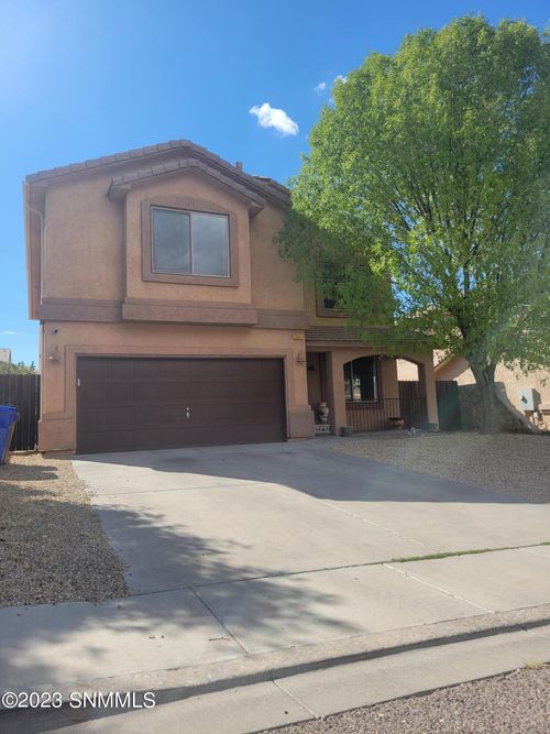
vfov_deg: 67.3
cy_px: 367
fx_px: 551
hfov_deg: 53.0
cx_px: 275
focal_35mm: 26
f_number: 1.8
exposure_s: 1/2005
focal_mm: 5.4
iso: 40
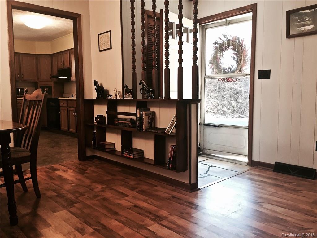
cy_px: 119
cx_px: 158
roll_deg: -0.1
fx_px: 266
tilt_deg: -4.8
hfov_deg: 61.7
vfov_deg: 48.2
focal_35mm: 29
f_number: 2.2
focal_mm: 4.15
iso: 100
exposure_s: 1/30
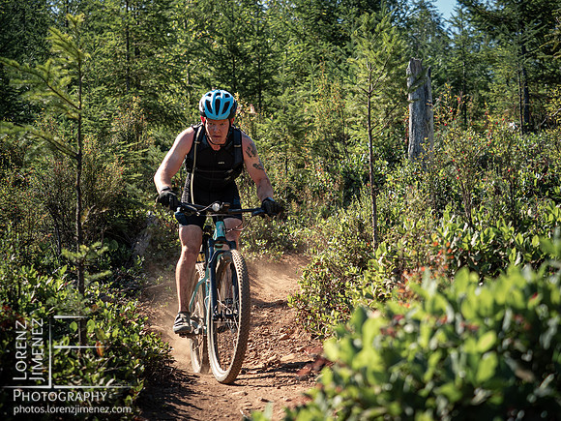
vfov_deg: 18.4
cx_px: 280
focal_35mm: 80
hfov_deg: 24.4
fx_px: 1297
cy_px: 210
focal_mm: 40
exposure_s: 1/1000
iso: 200
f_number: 2.8
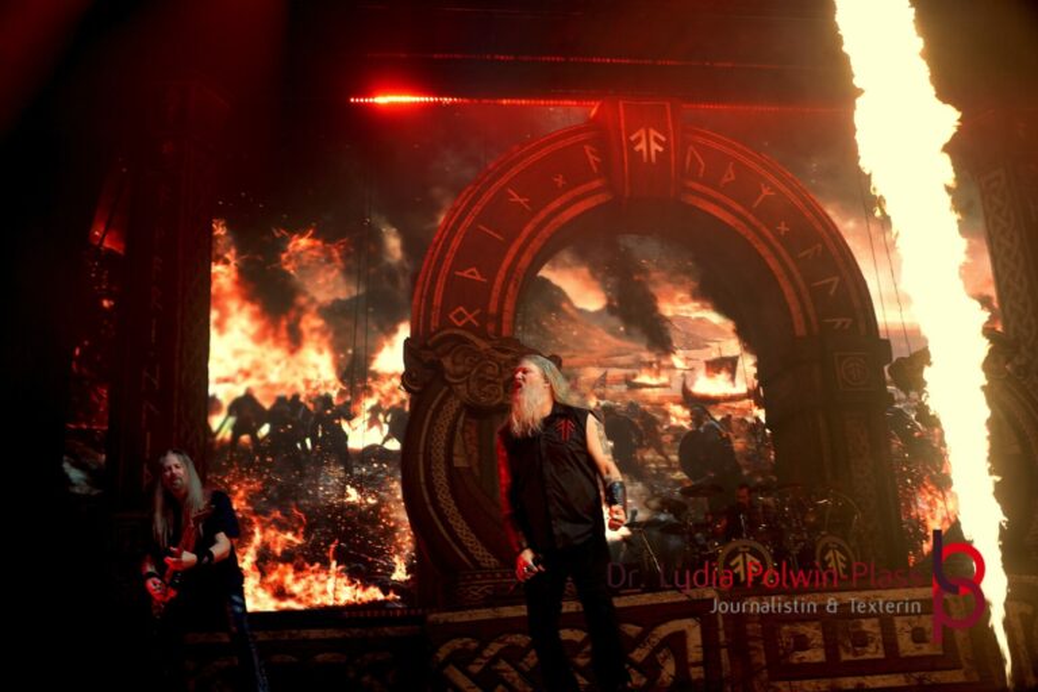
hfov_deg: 55.1
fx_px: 995
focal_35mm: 34
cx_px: 519
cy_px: 346
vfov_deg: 38.4
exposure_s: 1/60
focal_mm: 23
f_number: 4
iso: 250
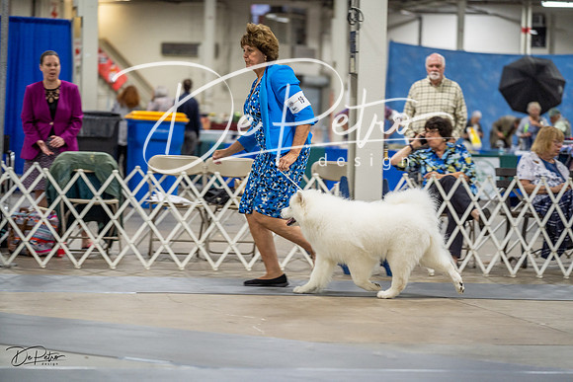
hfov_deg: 16.3
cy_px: 191
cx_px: 286
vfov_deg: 10.9
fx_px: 2006
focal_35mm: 126
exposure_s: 1/160
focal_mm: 126
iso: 1600
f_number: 2.8
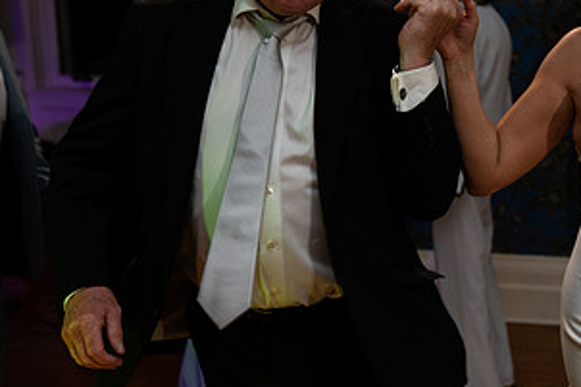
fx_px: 1177
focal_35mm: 73
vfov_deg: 18.6
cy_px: 116
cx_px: 518
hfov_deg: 26.8
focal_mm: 38
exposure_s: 1/160
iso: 1250
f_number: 2.8
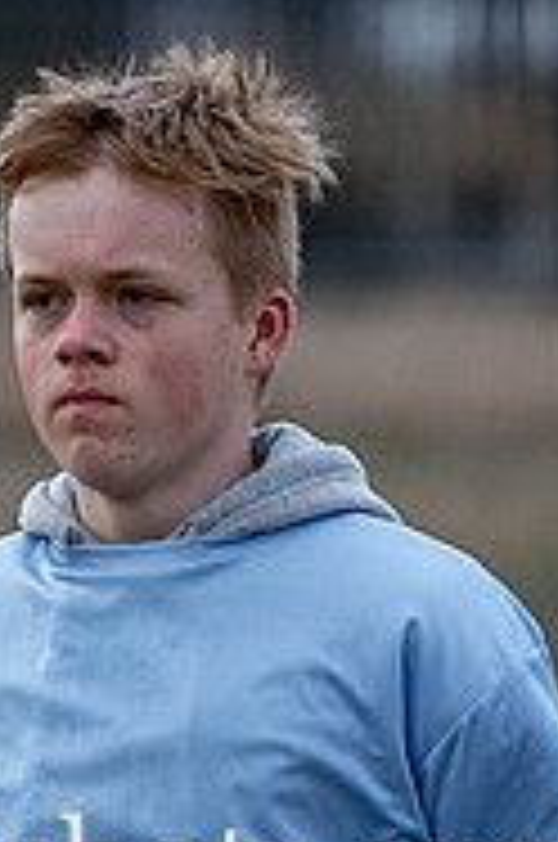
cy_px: 885
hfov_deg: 0.6
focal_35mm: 2229
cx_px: 108
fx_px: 52013
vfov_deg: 0.9
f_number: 3.5
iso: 450
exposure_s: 1/1600
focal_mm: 185
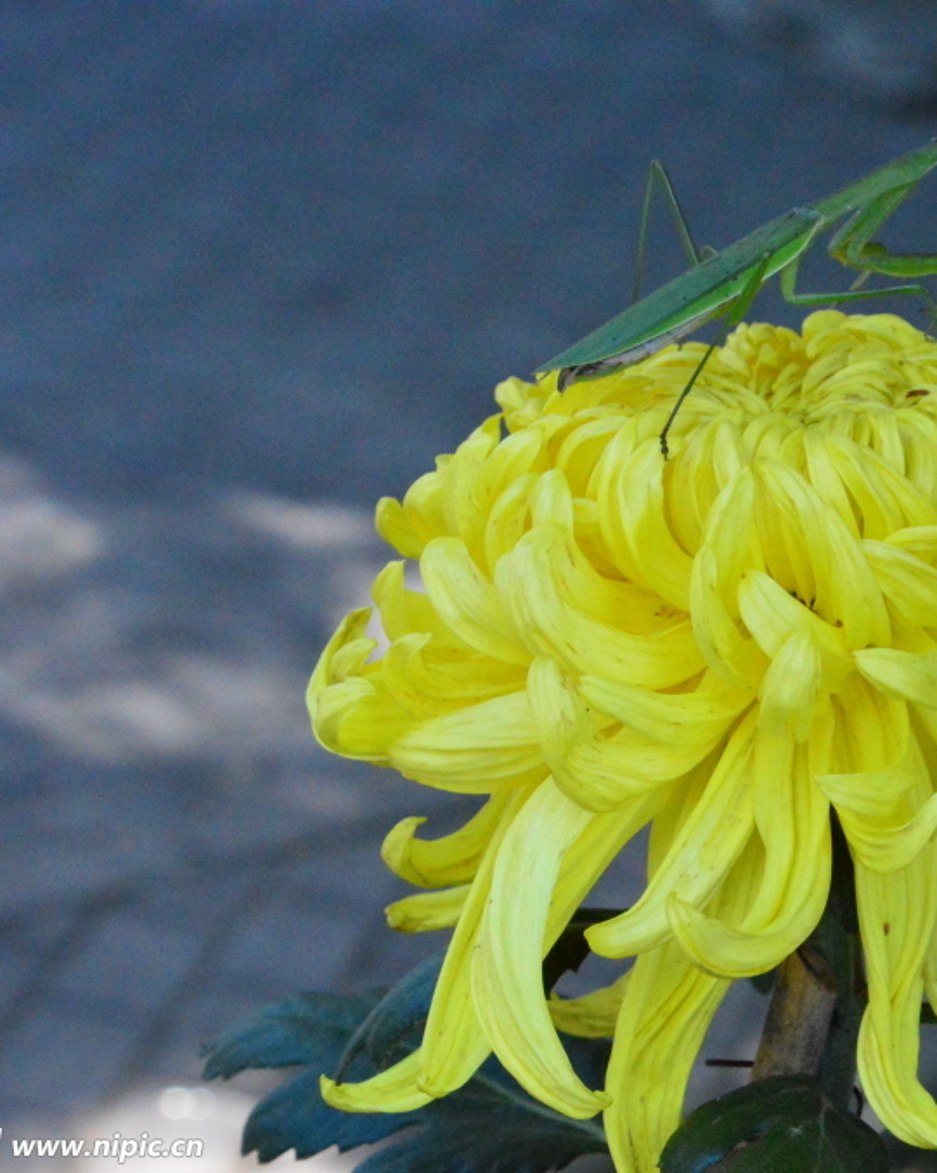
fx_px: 5169
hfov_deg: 10.3
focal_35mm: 149
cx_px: 724
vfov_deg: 12.9
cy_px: 586
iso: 6400
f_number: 13
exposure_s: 1/250
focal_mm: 70
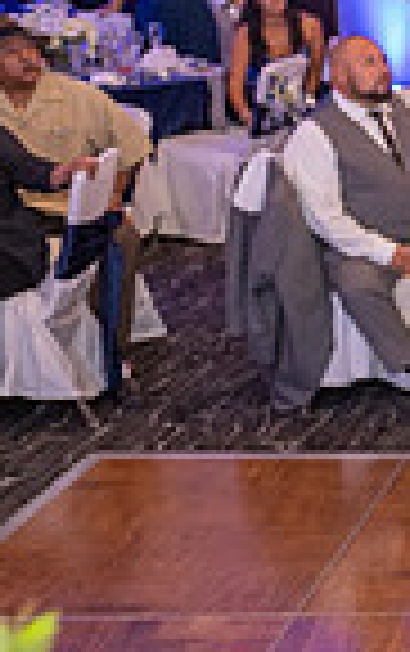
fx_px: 1747
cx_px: 1158
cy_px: 286
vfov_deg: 21.2
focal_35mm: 98
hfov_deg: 10.4
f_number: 3.5
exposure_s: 1/125
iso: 1600
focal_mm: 24
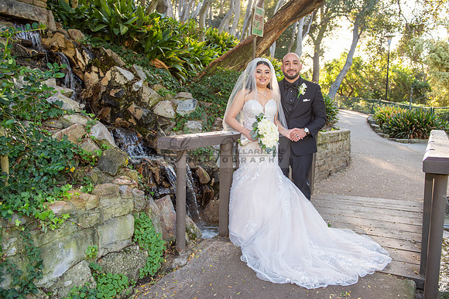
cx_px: 236
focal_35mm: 31
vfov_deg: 42.1
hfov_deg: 59.9
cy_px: 140
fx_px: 389
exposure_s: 1/160
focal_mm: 28
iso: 200
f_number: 3.5
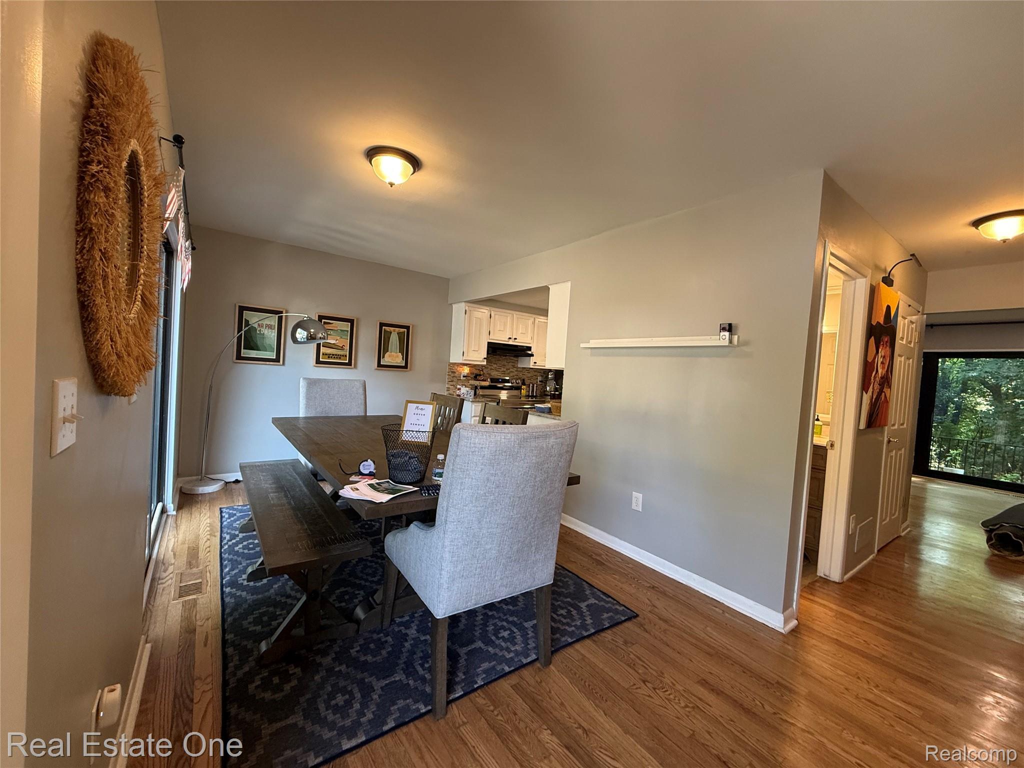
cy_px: 384
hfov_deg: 102.1
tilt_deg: -1.0
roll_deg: -4.2
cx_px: 512
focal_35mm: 14
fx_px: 414
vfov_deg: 85.7
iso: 250
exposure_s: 1/120
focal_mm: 2.22
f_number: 2.2
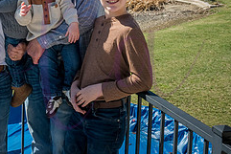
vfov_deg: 15.0
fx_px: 571
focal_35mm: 89
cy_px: -21
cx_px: 13
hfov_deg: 22.2
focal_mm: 37
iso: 400
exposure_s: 1/640
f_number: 9
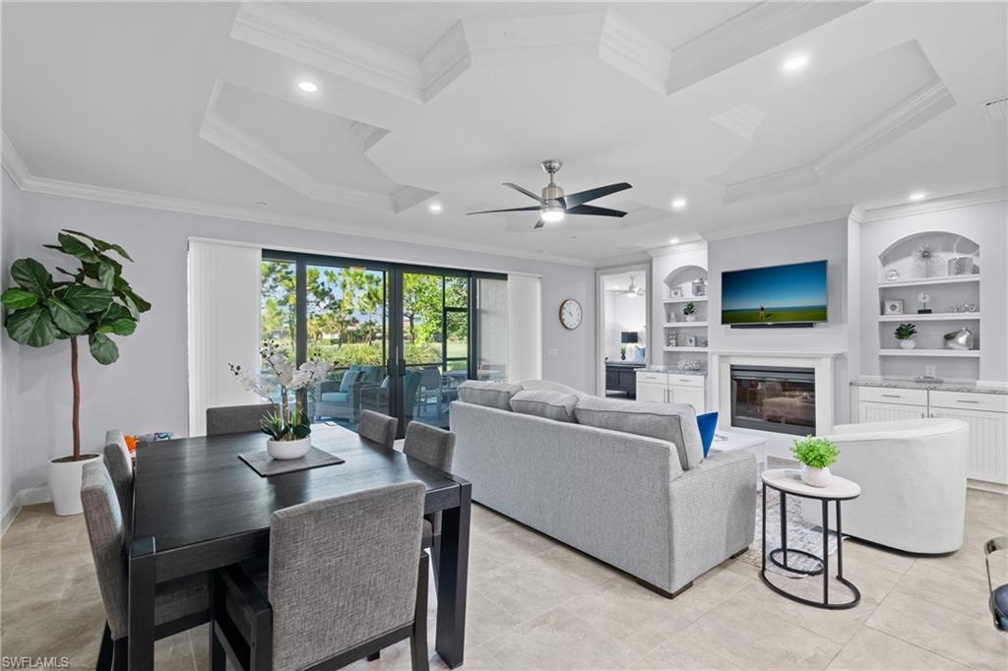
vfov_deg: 73.7
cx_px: 504
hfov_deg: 96.8
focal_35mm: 16
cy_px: 336
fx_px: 448
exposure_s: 1/2.5
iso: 640
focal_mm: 16
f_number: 9
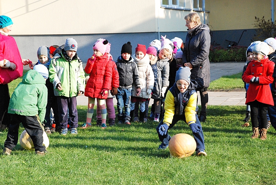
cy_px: 92
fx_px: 979
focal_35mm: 128
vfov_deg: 10.8
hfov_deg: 16.0
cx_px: 138
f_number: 9
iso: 1600
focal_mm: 85
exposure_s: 1/1250
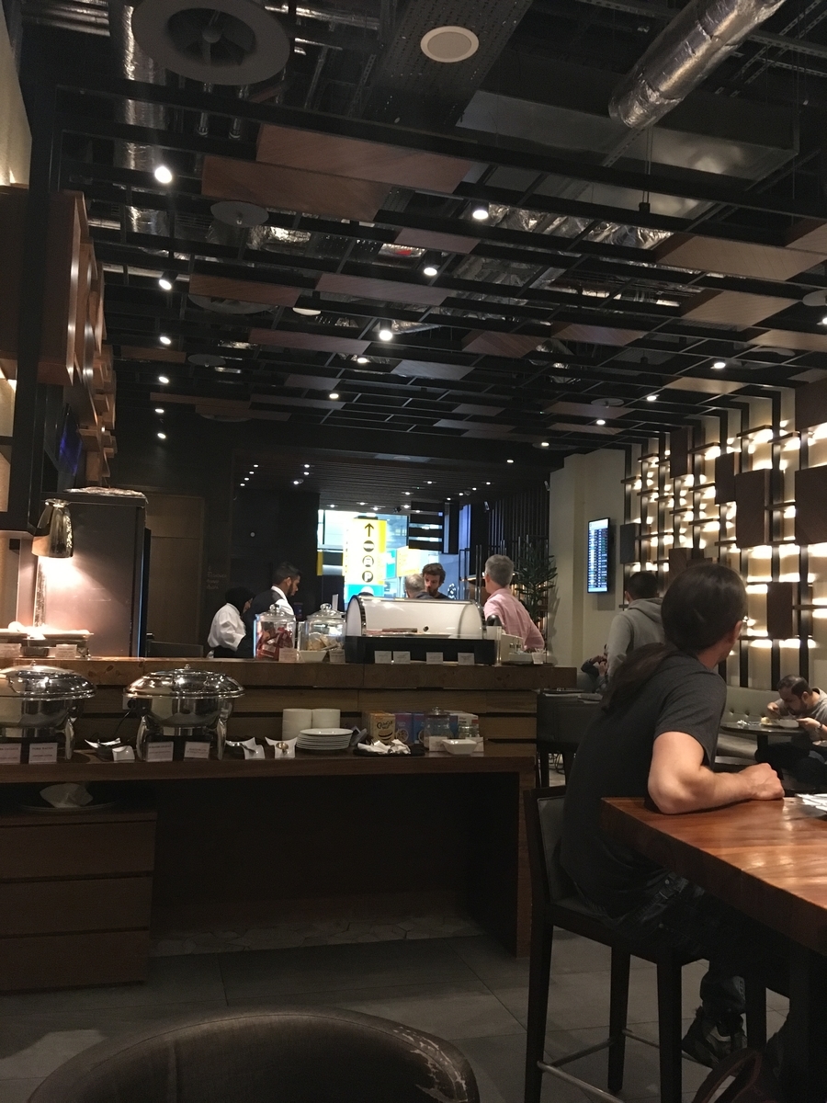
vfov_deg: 61.7
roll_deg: -1.3
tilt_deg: +3.3
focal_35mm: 29
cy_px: 552
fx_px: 924
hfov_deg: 48.2
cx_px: 414
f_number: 2.2
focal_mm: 4.15
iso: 250
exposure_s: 1/17
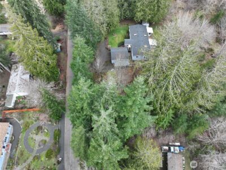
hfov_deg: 71.6
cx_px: 113
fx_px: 157
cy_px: 85
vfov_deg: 56.8
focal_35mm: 24
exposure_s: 1/240
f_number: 2.8
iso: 100
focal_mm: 12.29
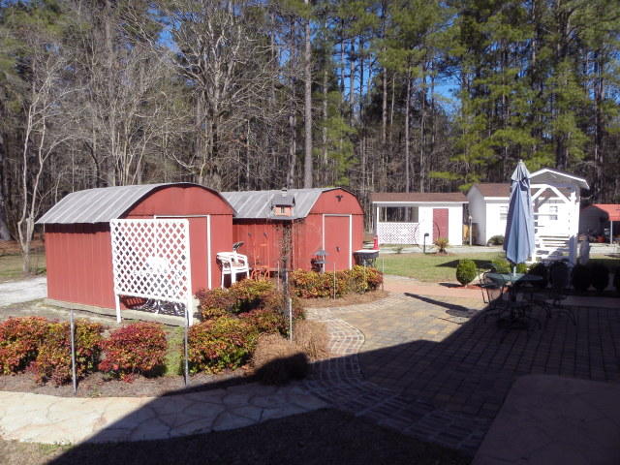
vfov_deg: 53.1
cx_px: 310
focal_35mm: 26
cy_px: 232
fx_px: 466
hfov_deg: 67.3
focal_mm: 4.6
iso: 64
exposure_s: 1/304
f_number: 5.6
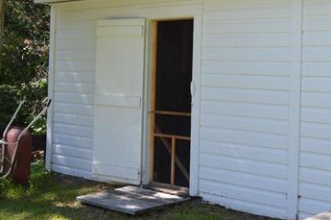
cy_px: 56
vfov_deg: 20.3
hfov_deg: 30.0
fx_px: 607
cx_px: 249
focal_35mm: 66
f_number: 5.6
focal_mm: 19
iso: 180
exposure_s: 1/125
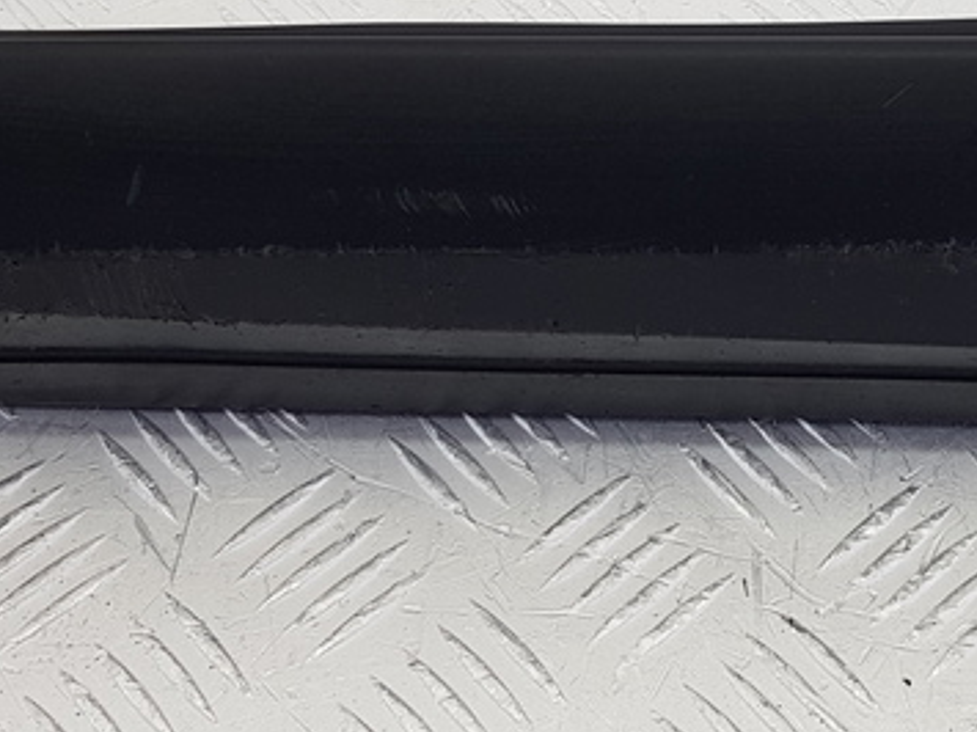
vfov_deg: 19.5
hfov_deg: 25.2
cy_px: 165
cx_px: 878
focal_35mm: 75
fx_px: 2116
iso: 50
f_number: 1.7
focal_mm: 4.2
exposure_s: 1/100
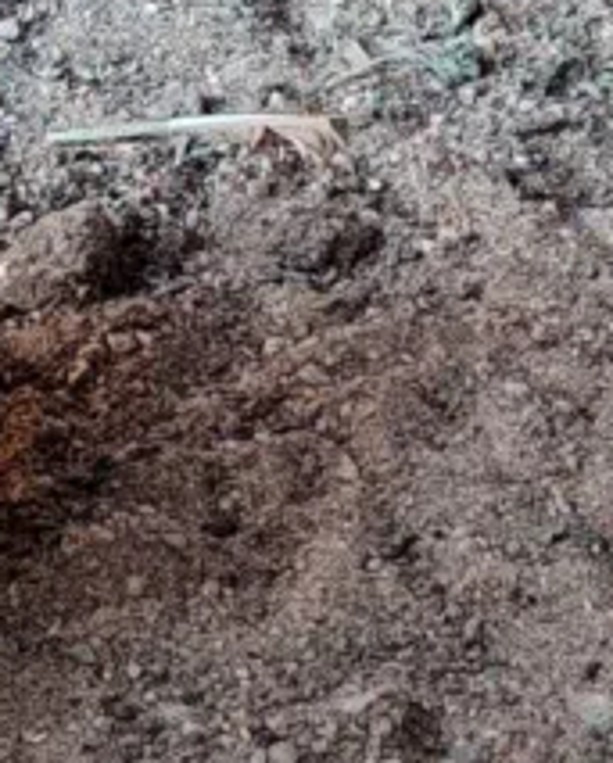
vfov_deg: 9.7
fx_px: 4503
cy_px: 86
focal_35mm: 199
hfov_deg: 7.5
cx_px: -505
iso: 1722
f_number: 1.75
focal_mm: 5.25
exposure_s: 1/25
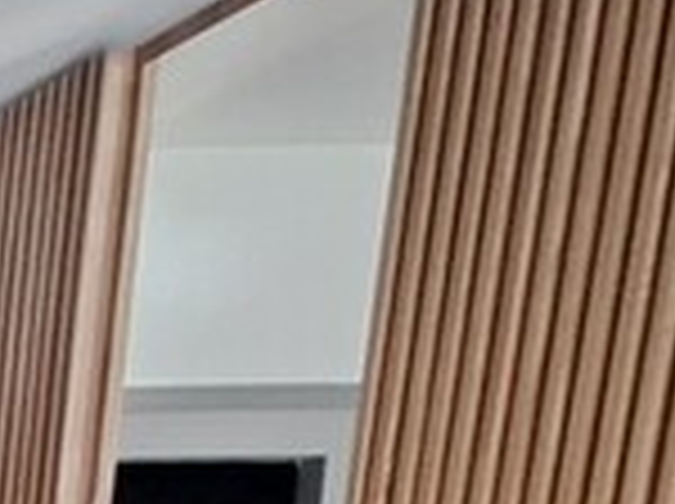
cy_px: 1017
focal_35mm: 89
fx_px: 1733
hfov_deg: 13.2
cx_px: -1116
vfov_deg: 13.9
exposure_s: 1/50
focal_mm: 1.74
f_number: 2.2
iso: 200
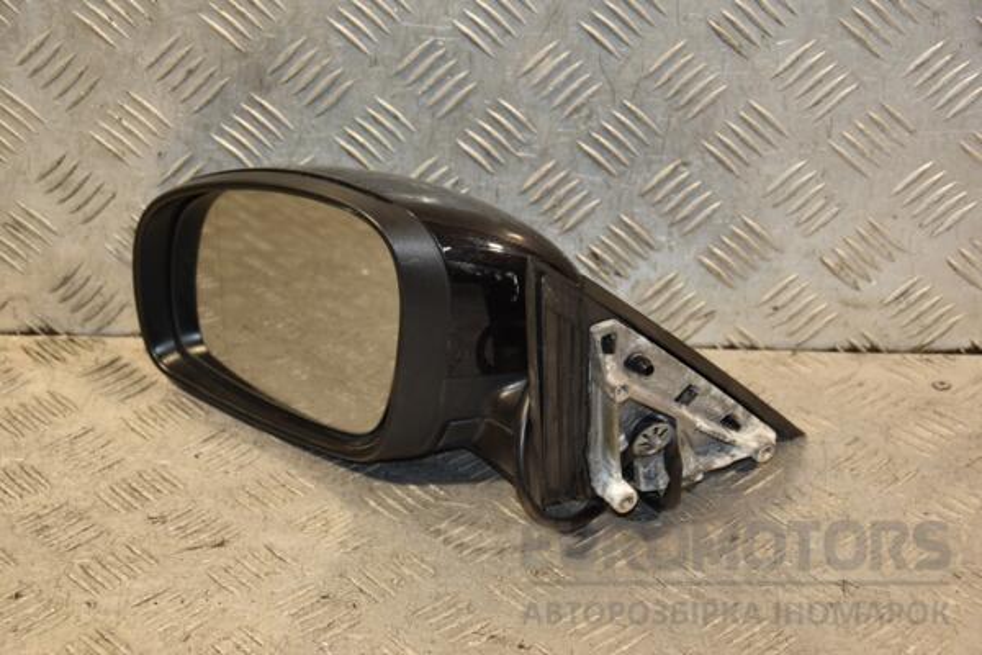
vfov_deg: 15.7
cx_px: 491
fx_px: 2373
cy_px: 328
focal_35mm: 87
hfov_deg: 23.4
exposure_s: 1/125
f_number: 5
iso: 800
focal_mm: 58
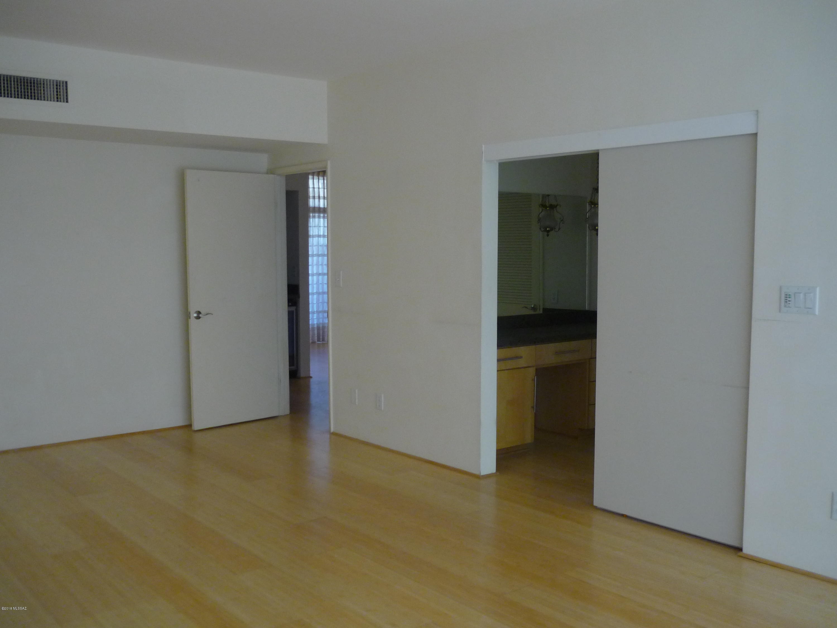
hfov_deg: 55.4
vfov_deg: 42.9
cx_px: 418
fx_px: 798
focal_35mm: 33
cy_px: 314
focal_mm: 5.5
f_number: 2.8
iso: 200
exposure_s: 1/30
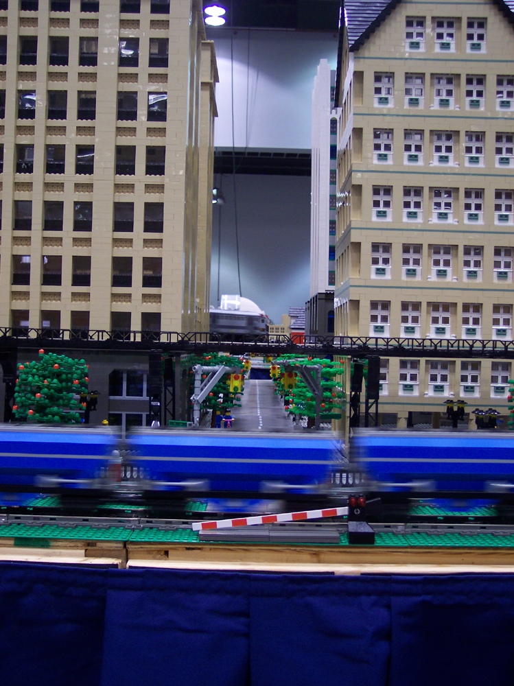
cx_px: 257
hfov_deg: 37.7
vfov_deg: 49.0
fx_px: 753
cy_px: 343
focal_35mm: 38
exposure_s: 1/30
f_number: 2.8
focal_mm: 8
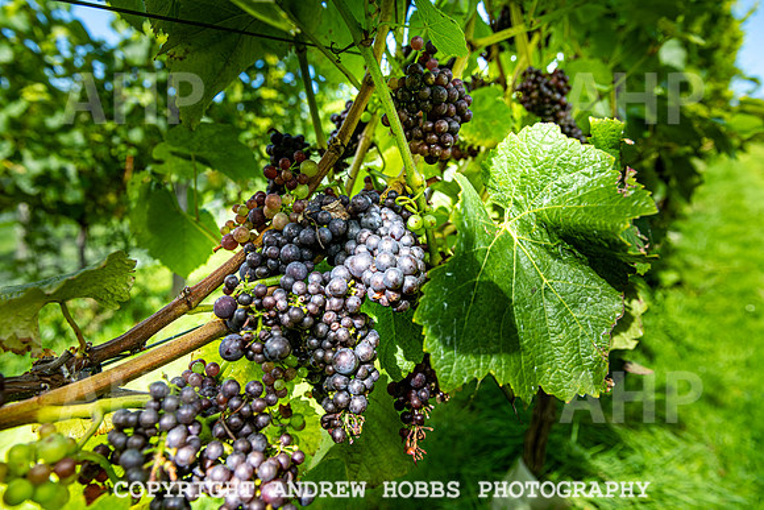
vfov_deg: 53.2
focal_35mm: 24
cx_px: 382
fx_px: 509
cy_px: 255
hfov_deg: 73.7
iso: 200
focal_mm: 24
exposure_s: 1/500
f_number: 5.6
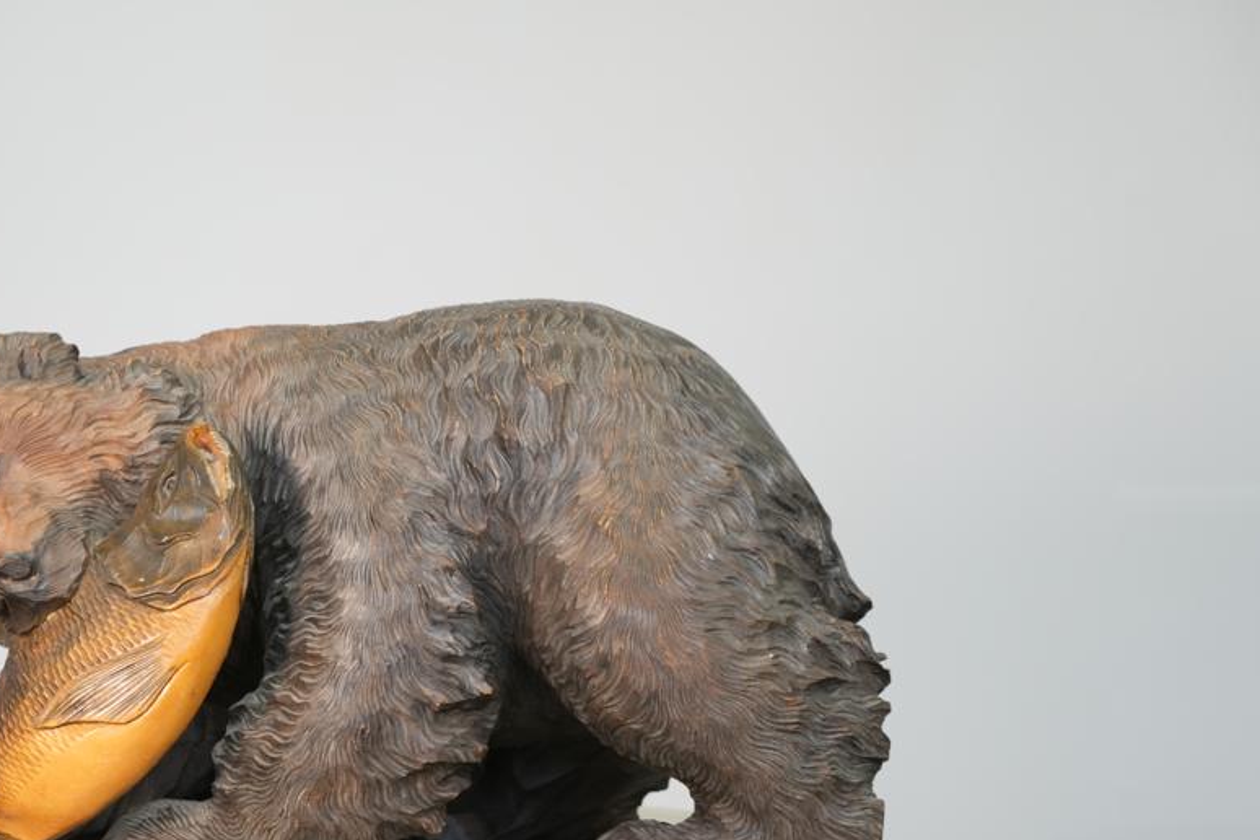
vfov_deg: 13.9
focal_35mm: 98
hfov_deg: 20.7
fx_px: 3430
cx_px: 392
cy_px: 574
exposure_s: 1/80
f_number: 4
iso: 1000
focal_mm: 70
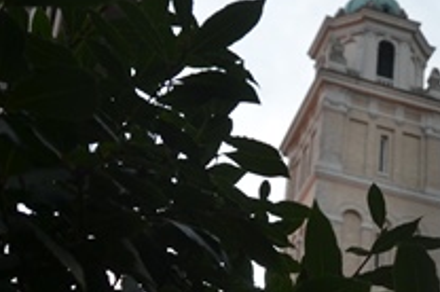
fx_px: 1013
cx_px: 499
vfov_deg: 16.4
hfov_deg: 22.9
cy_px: 184
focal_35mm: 83
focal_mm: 18
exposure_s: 1/80
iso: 400
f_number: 4.5
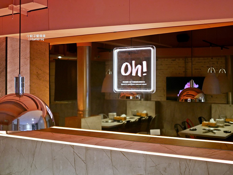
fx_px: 337
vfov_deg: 29.1
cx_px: 116
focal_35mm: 50
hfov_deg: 38.2
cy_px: 88
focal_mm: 25
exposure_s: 1/60
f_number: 1.8
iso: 500
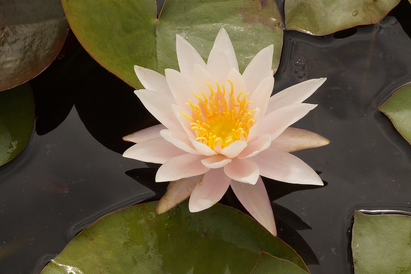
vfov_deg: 9.1
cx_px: 206
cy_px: 137
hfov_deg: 13.7
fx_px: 1712
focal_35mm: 150
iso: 200
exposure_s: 1/160
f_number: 13
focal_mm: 100
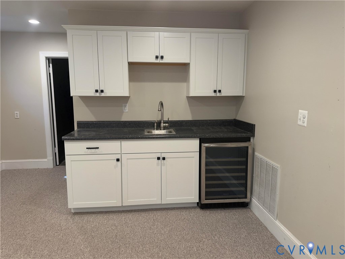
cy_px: 130
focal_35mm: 24
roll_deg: +0.5
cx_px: 172
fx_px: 239
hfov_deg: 71.6
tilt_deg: -7.9
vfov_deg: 56.8
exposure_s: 1/60
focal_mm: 6.76
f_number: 1.78
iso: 125
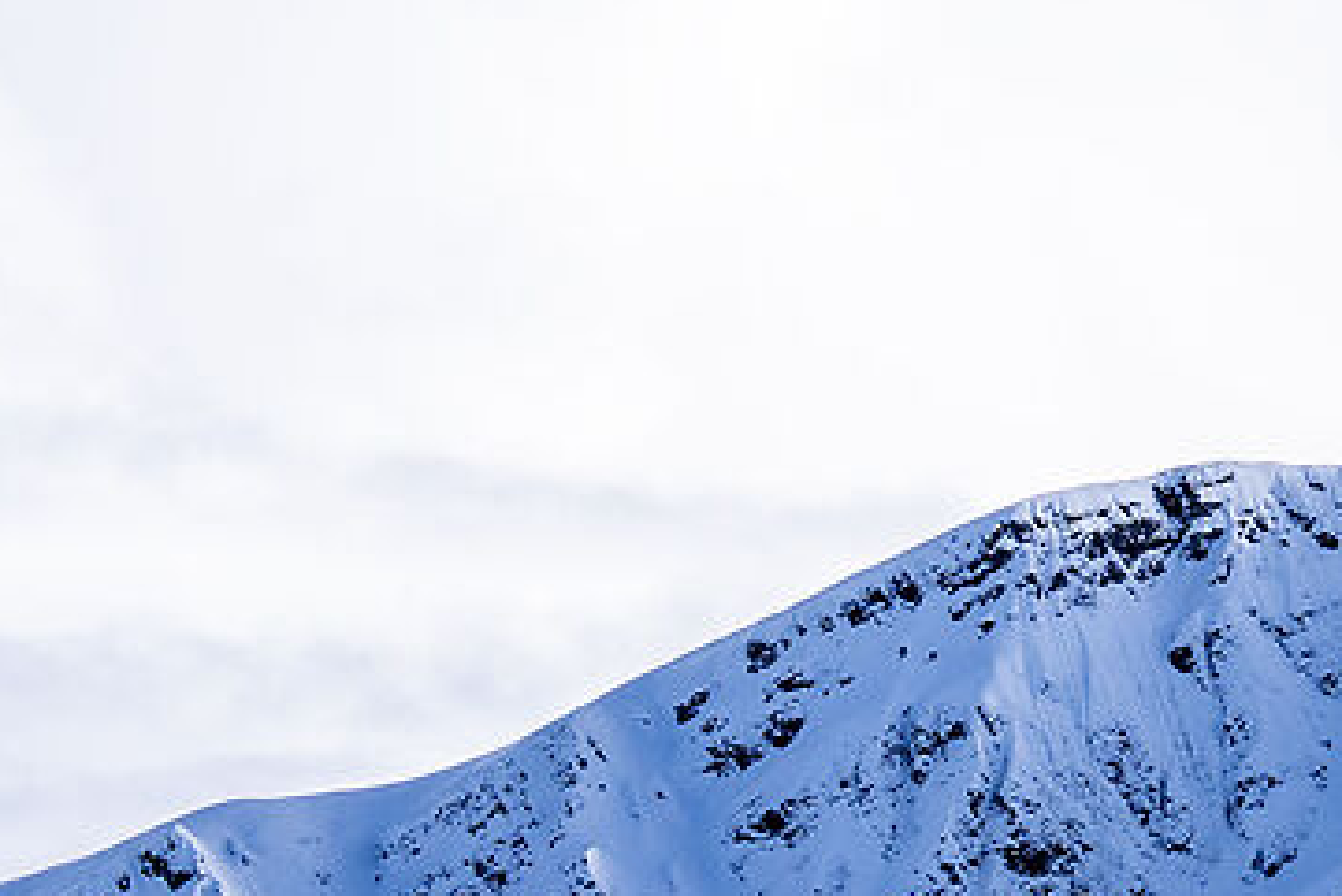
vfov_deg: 3.1
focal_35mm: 439
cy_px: 554
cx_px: 3944
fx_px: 16371
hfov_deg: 4.5
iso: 320
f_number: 8
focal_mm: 66
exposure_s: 1/640
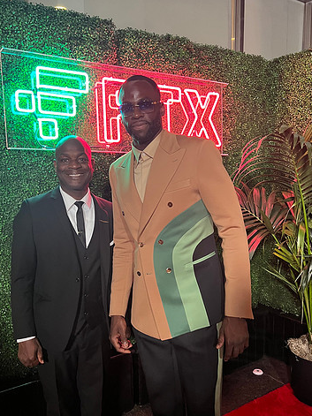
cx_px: 154
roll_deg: +1.7
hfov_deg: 44.1
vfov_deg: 56.7
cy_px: 227
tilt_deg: -5.4
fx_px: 385
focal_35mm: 32
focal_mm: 5.7
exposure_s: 1/40
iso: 400
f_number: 1.5
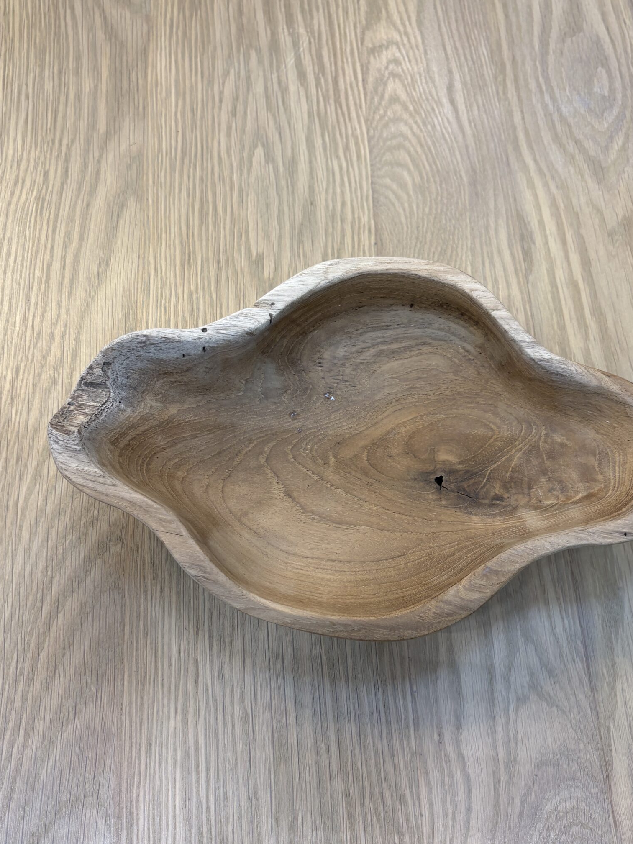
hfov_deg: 42.9
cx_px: 360
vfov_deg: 55.3
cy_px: 441
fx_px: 805
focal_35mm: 33
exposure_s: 1/100
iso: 100
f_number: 1.6
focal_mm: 5.96
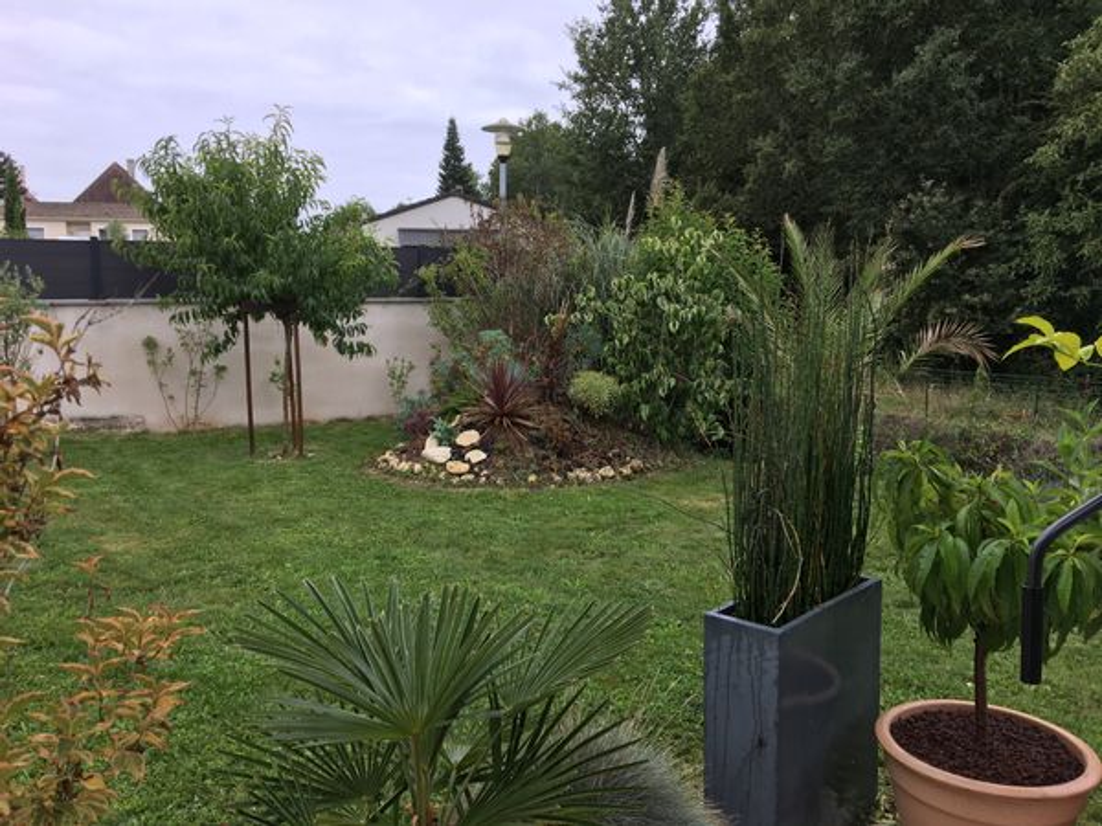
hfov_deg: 61.7
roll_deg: +0.6
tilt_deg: -7.4
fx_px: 923
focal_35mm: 29
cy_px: 413
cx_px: 551
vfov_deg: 48.2
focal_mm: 4.15
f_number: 2.2
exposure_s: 1/251
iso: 25
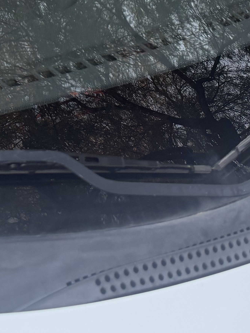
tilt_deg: -27.3
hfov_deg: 18.7
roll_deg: -10.2
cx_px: 55
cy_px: -66
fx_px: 751
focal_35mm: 78
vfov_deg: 23.0
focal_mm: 6.76
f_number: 1.78
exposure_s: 1/121
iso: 200
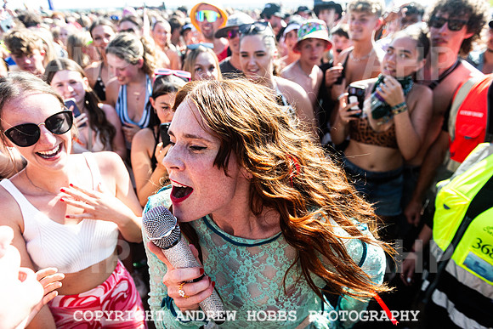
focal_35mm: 24
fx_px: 329
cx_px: 246
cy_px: 164
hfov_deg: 73.7
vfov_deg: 53.1
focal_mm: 24
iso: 400
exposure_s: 1/3200
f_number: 4
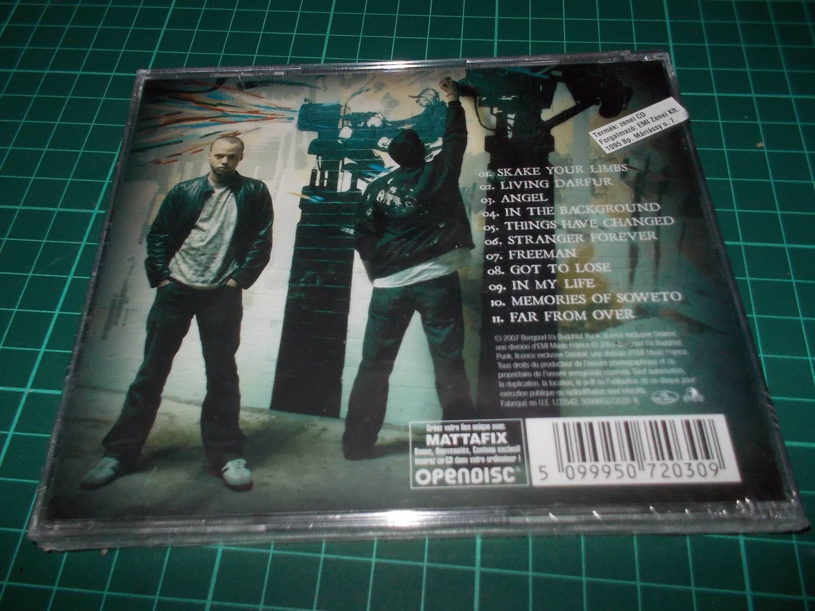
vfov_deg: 48.2
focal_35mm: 29
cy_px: 306
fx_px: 683
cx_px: 408
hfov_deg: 61.7
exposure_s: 1/30
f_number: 3.3
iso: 200
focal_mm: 4.1
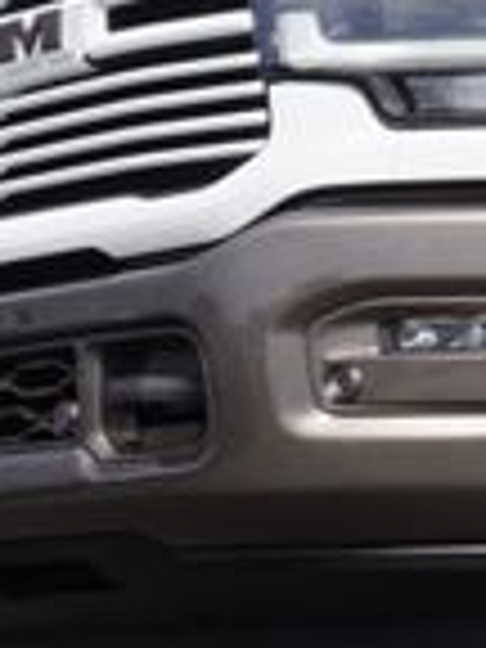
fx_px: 2883
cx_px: 1062
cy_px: 315
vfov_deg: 12.8
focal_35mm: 154
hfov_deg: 8.9
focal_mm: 24
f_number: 11
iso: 100
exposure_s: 1/200
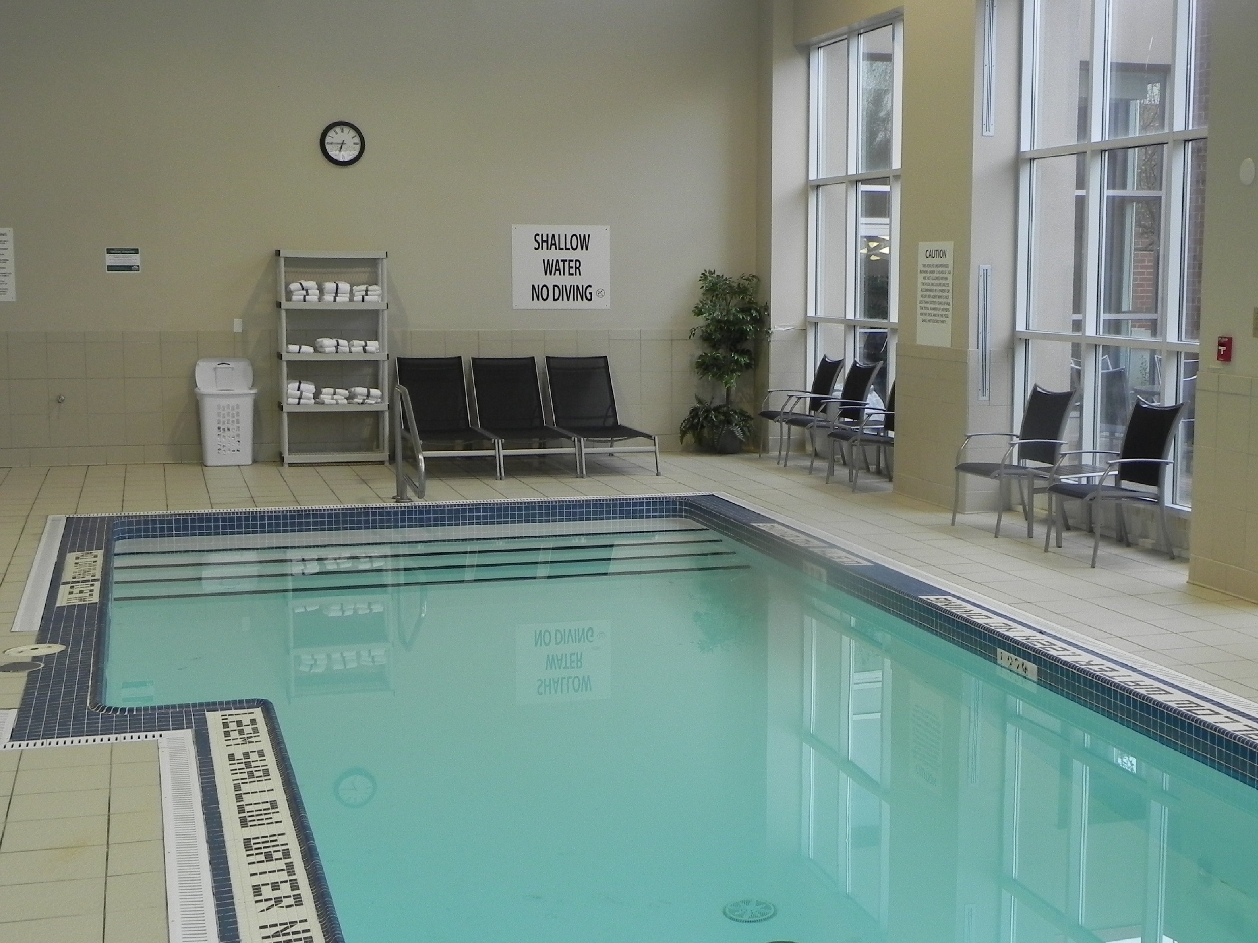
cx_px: 629
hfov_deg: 45.8
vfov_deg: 35.1
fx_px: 1490
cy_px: 472
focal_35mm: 41
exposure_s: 1/59
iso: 160
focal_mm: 7.3
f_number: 4
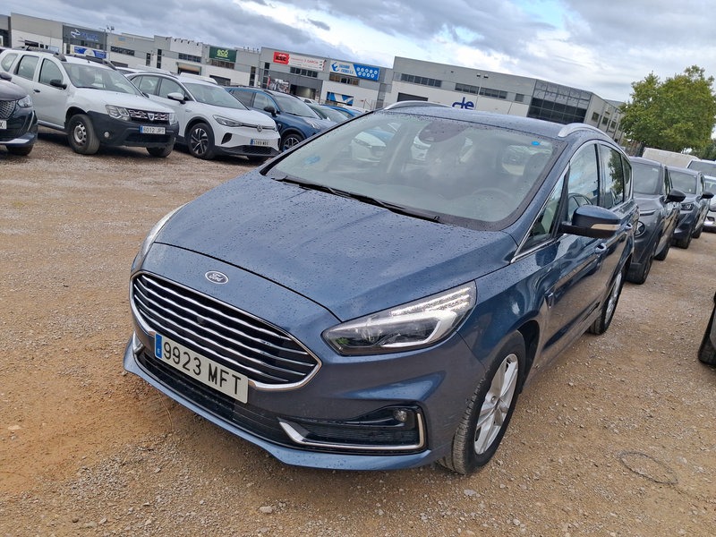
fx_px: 558
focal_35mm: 27
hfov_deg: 65.3
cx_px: 358
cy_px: 268
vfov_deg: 51.4
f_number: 1.8
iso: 20
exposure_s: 1/169
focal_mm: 4
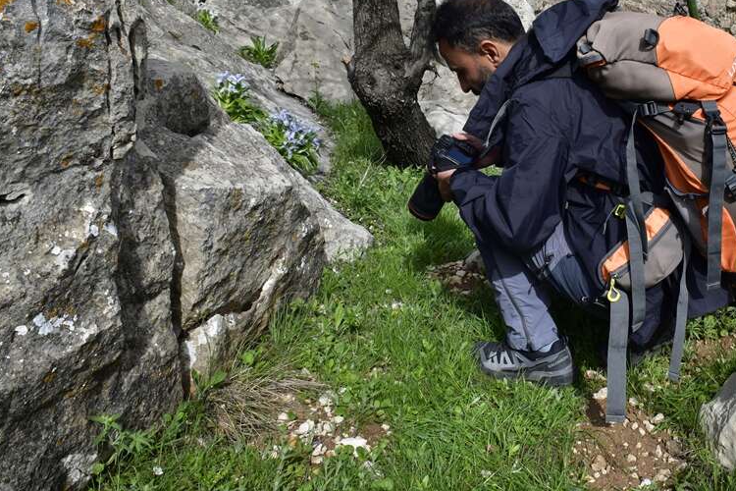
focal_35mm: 32
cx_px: 520
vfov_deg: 40.6
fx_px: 654
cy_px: 162
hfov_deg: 56.8
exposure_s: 1/500
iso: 320
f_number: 13
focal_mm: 20
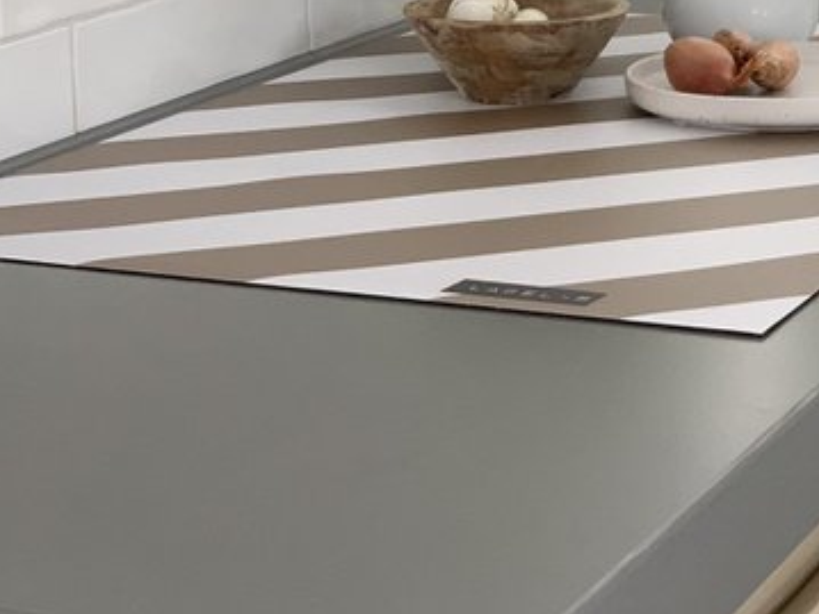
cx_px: 520
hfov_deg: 17.0
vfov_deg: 12.5
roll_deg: +1.0
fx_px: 2744
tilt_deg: -5.5
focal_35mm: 116
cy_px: -114
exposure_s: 1/121
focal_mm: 6
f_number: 2.4
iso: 125
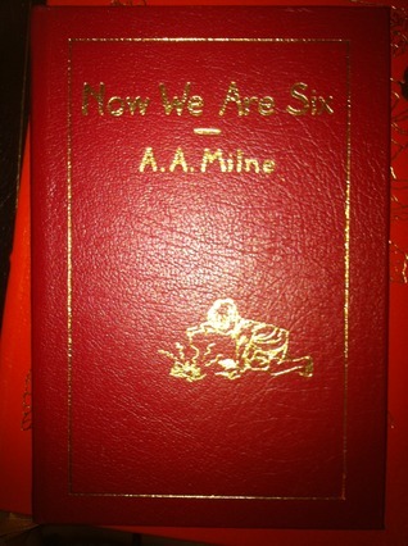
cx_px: 204
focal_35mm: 35
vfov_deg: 52.7
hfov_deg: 40.6
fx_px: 552
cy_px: 273
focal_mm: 3.85
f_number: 2.8
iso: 80
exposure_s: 1/47
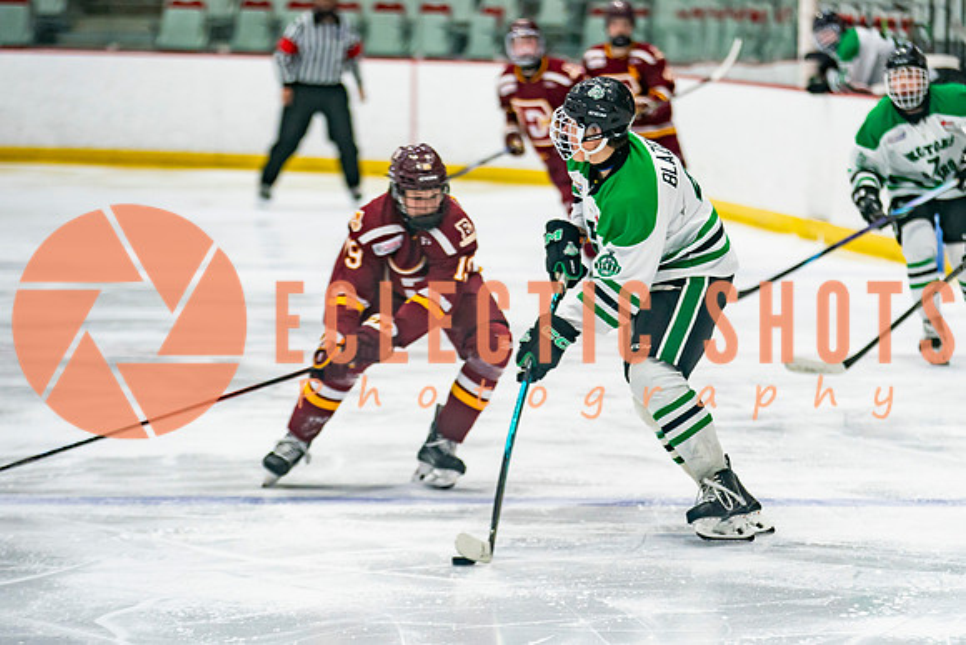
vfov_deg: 6.0
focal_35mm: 227
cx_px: 663
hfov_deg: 9.0
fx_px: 6102
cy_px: 347
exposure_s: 1/640
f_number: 2.8
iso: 800
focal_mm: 142
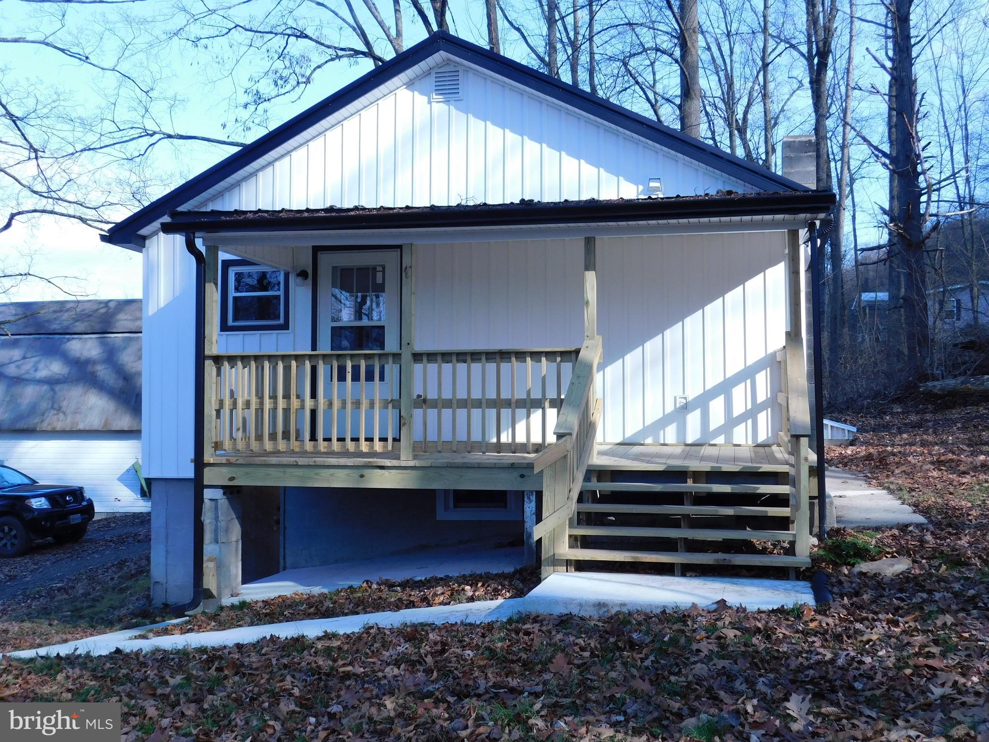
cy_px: 371
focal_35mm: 36
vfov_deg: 39.7
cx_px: 494
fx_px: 1029
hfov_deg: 51.4
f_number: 3.5
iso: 125
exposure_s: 1/400
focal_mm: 6.3
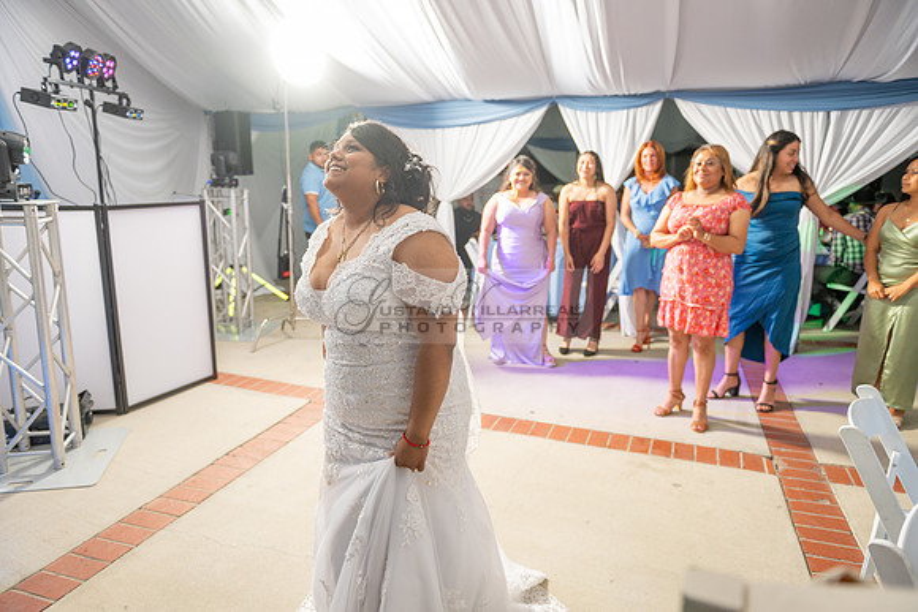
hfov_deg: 73.7
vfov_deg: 53.2
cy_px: 306
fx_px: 612
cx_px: 459
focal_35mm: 24
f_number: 2.8
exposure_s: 1/125
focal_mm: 24
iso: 250
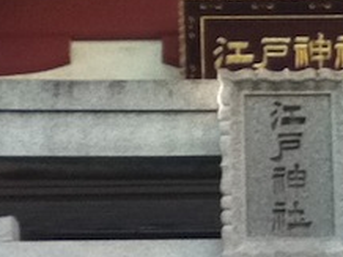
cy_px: 181
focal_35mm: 94
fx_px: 930
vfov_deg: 15.6
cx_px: 316
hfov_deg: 20.4
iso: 80
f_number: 2.4
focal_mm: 3.85
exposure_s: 1/203
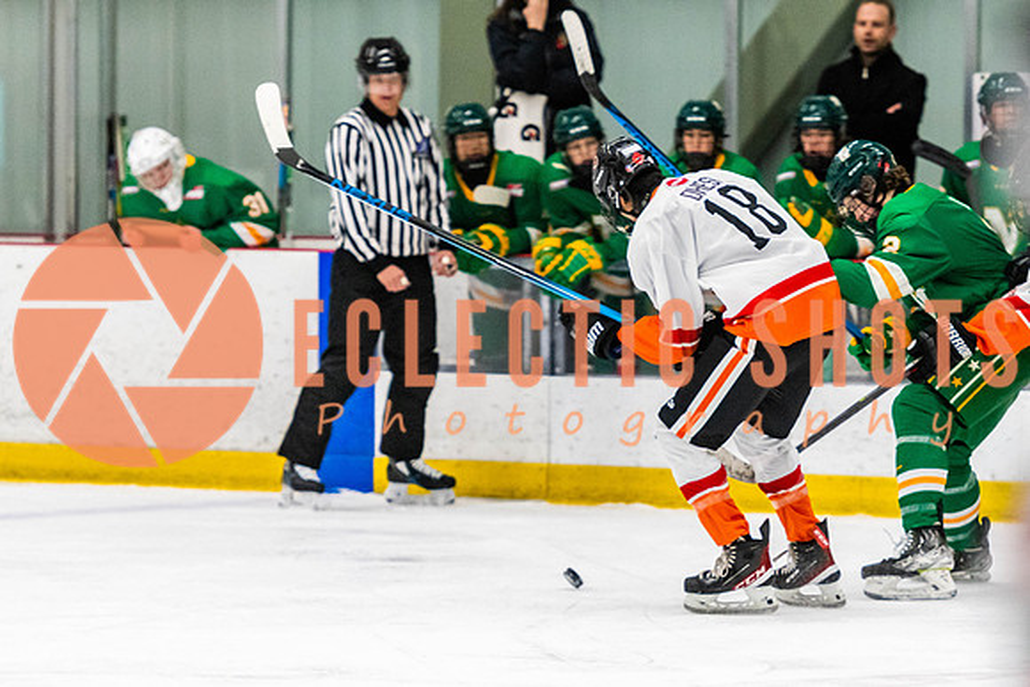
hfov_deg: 7.6
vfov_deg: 5.1
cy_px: 414
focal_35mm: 271
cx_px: 703
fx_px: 7760
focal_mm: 150
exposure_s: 1/640
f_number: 2.8
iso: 1400
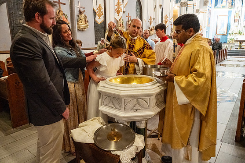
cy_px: 79
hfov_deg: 71.5
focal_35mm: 25
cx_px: 123
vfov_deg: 51.3
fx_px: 170
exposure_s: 1/60
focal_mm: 24
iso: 5000
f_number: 4.5
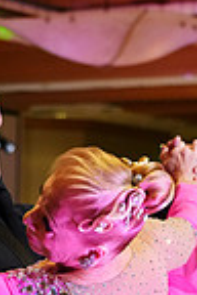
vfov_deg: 9.0
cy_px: 369
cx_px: 9
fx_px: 1847
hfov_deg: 6.1
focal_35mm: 225
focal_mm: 56
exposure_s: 1/640
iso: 4000
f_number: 4
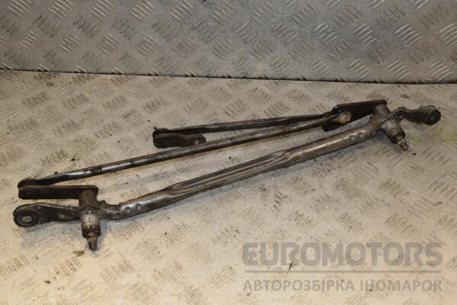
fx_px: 609
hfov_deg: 41.1
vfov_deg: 28.1
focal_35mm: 48
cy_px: 152
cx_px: 228
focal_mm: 32
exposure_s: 1/200
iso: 800
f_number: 8
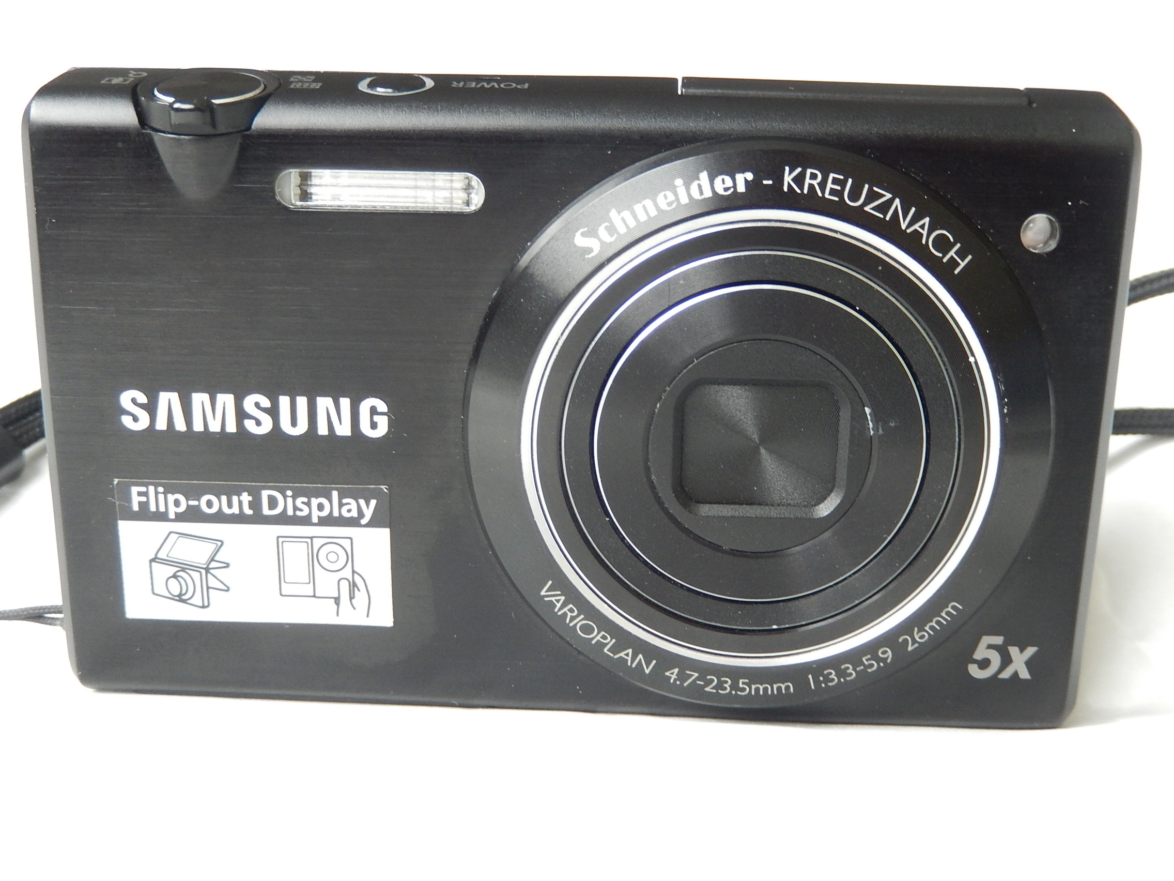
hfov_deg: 42.1
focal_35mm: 45
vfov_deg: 32.2
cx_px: 587
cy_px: 440
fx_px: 1526
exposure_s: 1/15
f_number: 4.3
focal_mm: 8.1
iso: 400
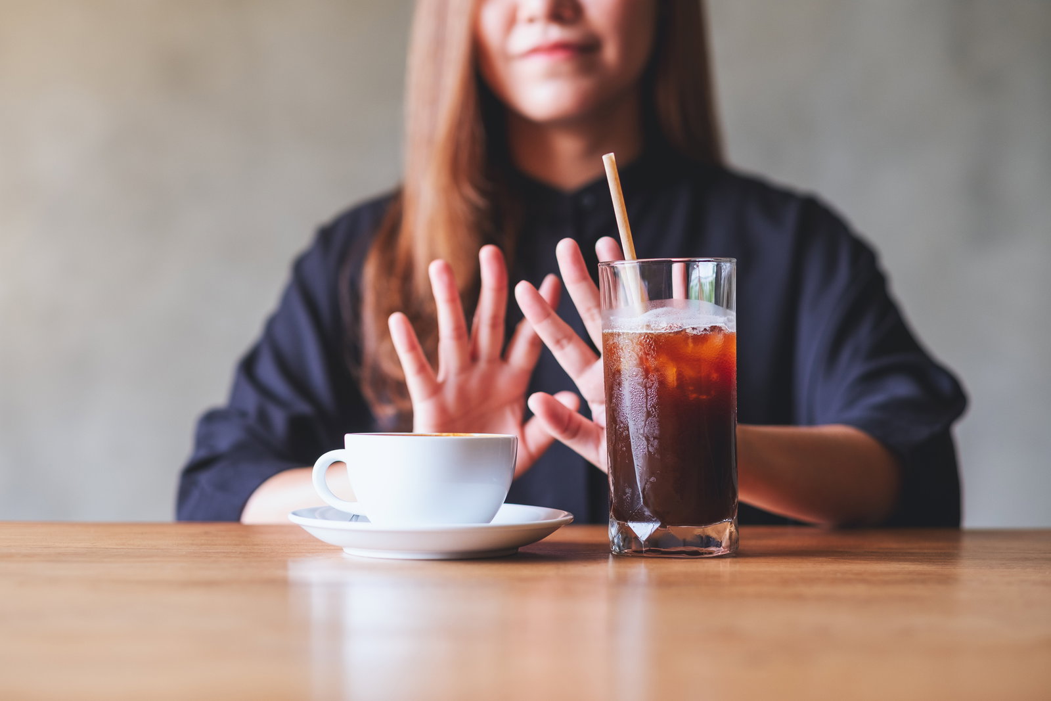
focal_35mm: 84
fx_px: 2452
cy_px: 350
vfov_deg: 16.3
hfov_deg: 24.2
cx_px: 526
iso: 200
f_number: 2
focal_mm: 56
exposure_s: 1/170
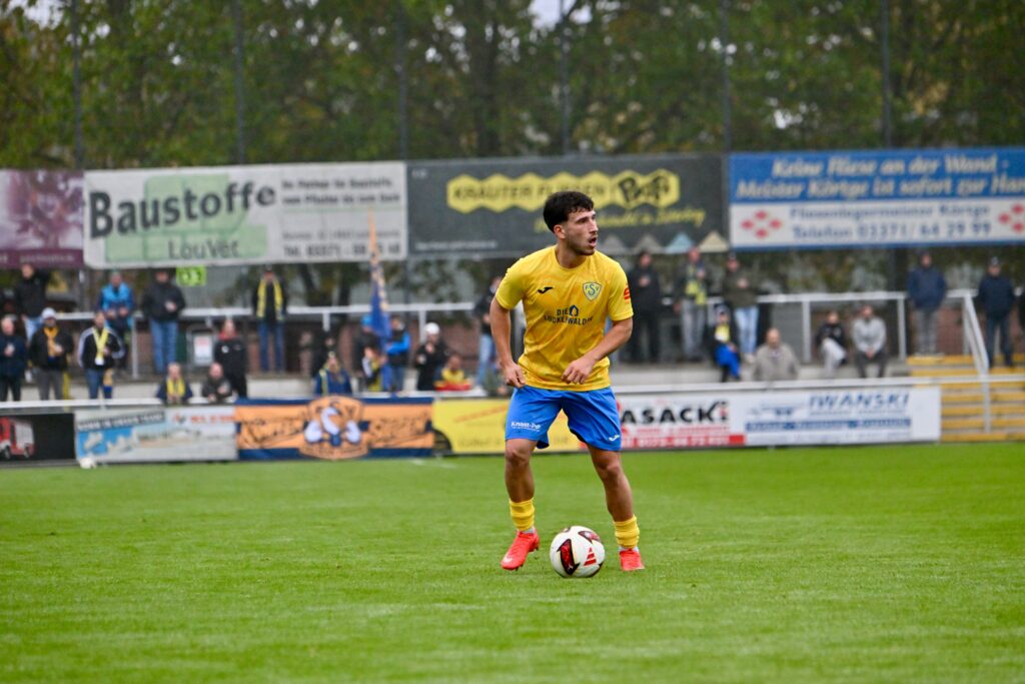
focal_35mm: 250
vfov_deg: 5.5
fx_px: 7119
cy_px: 342
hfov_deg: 8.2
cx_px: 512
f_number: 5.6
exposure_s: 1/1600
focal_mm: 250
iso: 3200
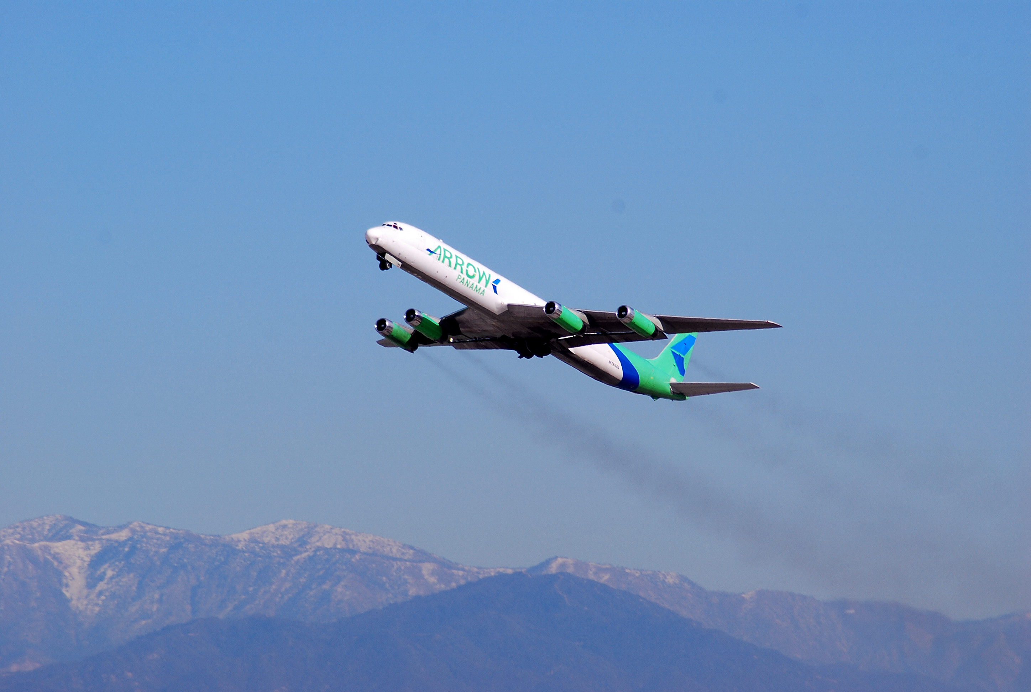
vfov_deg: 3.1
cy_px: 346
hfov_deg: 4.6
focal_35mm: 450
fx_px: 12914
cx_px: 516
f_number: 8
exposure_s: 1/400
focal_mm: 300
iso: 100
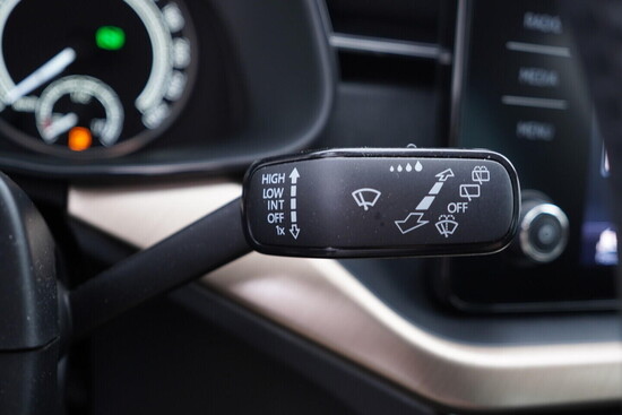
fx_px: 622
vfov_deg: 36.9
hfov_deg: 53.1
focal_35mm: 36
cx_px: 311
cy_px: 208
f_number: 2.8
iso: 320
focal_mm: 24
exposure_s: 1/40
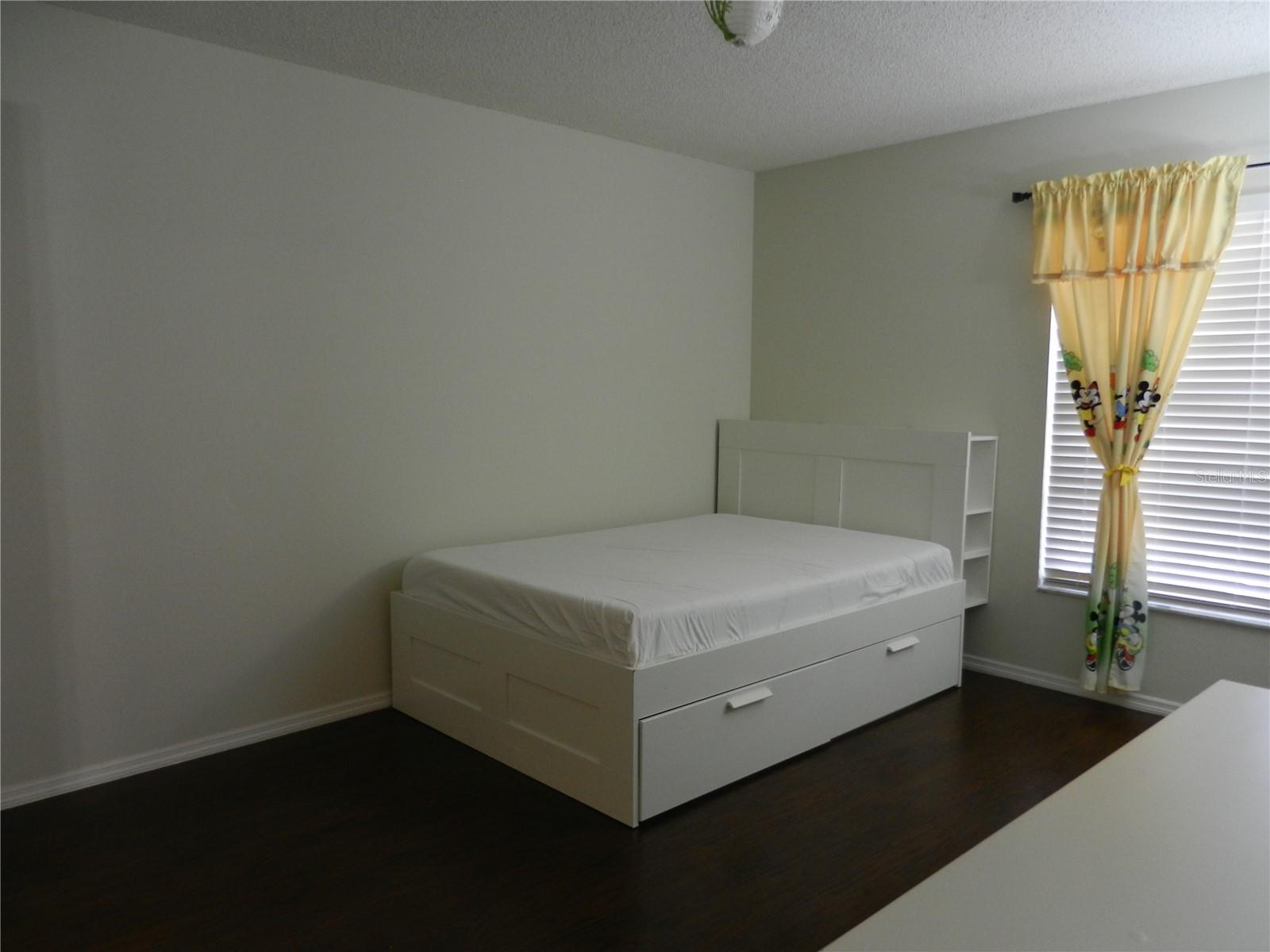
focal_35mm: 25
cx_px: 635
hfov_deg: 69.4
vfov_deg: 54.9
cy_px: 476
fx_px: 917
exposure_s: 1/30
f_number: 3.5
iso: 180
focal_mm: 4.5
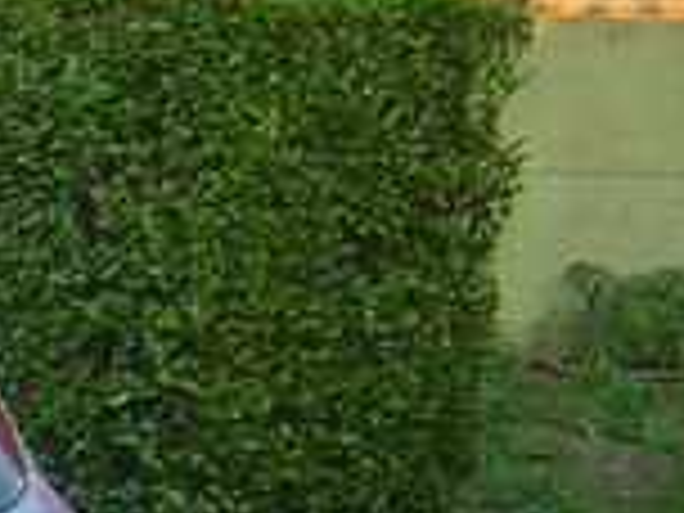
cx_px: -738
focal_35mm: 152
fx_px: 3003
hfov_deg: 11.5
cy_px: 670
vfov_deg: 9.6
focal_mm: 4.7
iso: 100
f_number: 2.6
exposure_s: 1/131
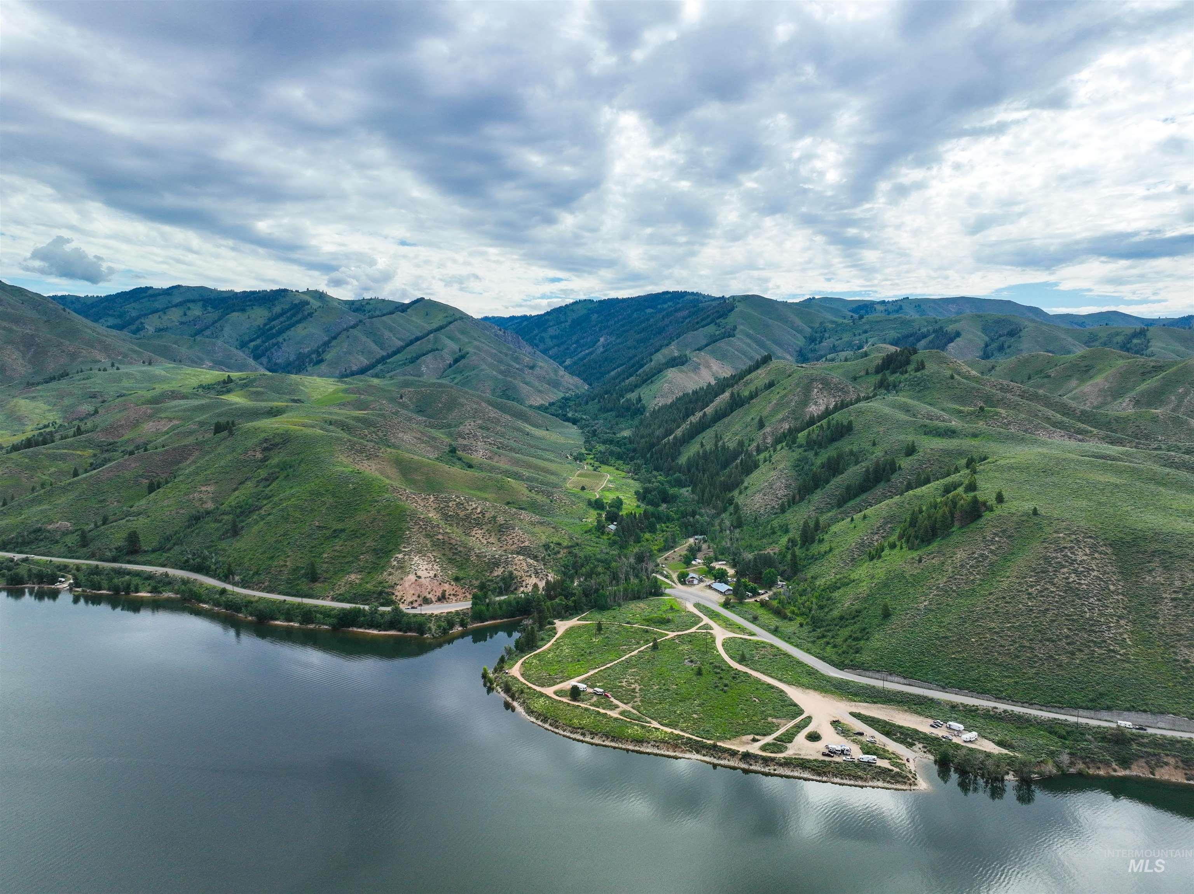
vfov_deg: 56.8
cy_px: 447
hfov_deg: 71.6
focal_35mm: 24
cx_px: 597
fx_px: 827
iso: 200
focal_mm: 12.29
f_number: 2.8
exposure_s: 1/400
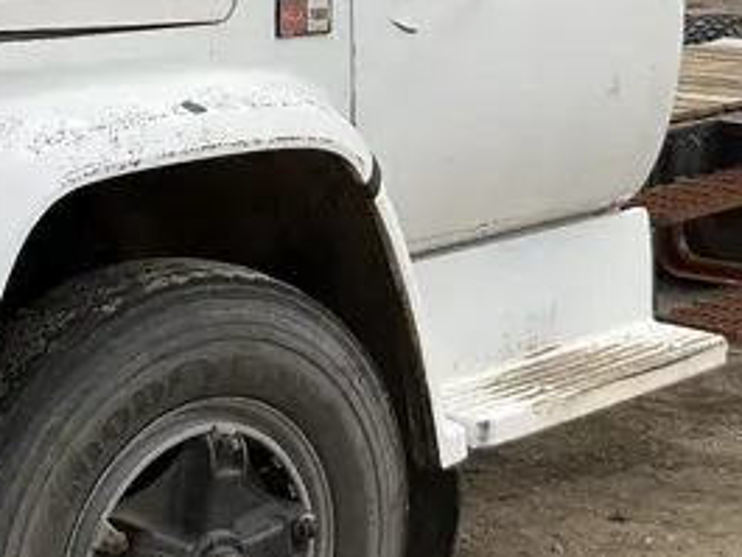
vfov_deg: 14.0
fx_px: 2252
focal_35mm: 105
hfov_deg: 18.7
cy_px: 106
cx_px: 431
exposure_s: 1/2320
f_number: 1.8
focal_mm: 3
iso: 25
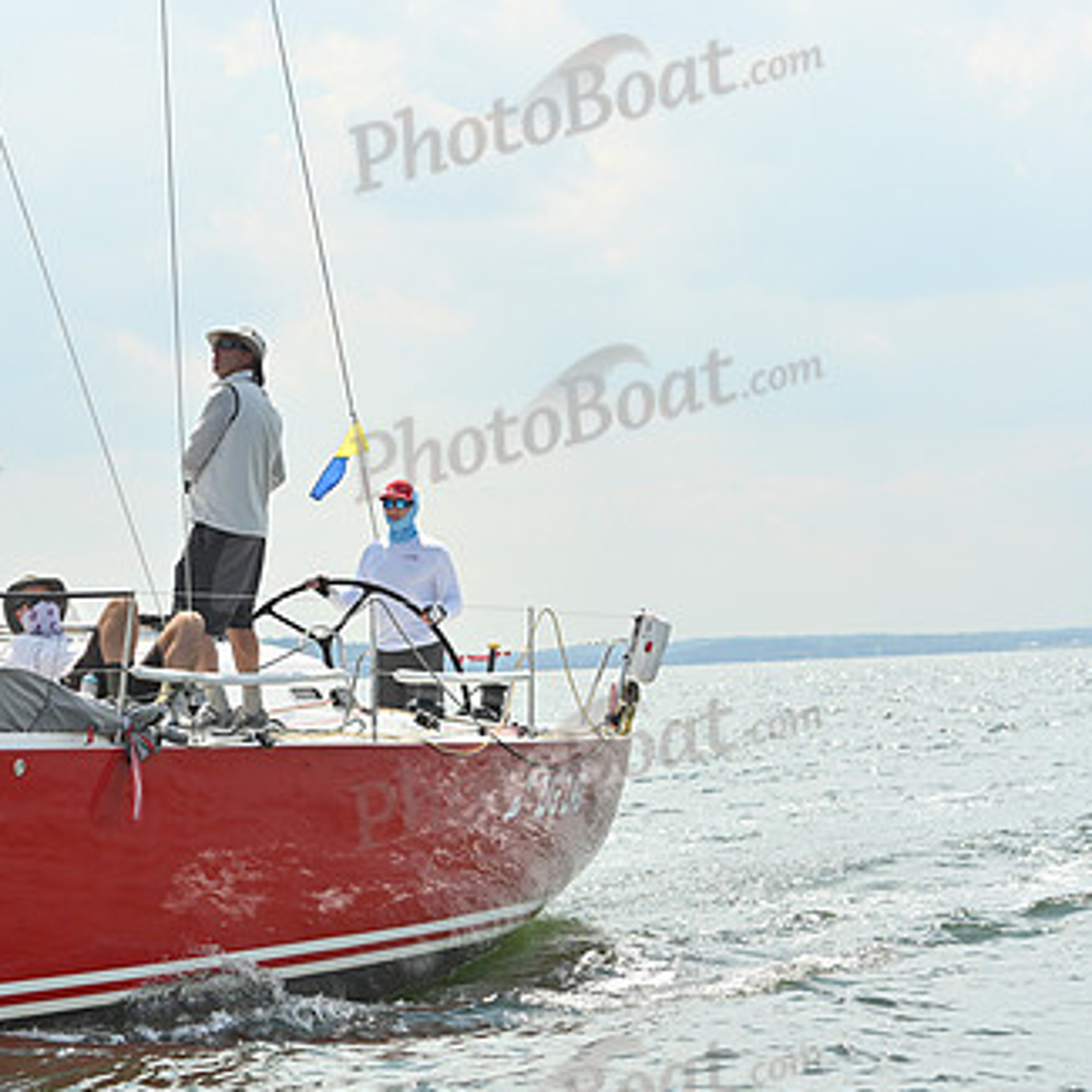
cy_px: 637
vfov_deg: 12.1
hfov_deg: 12.1
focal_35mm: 144
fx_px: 5139
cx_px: 178
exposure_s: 1/1600
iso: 320
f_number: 7.1
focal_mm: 95
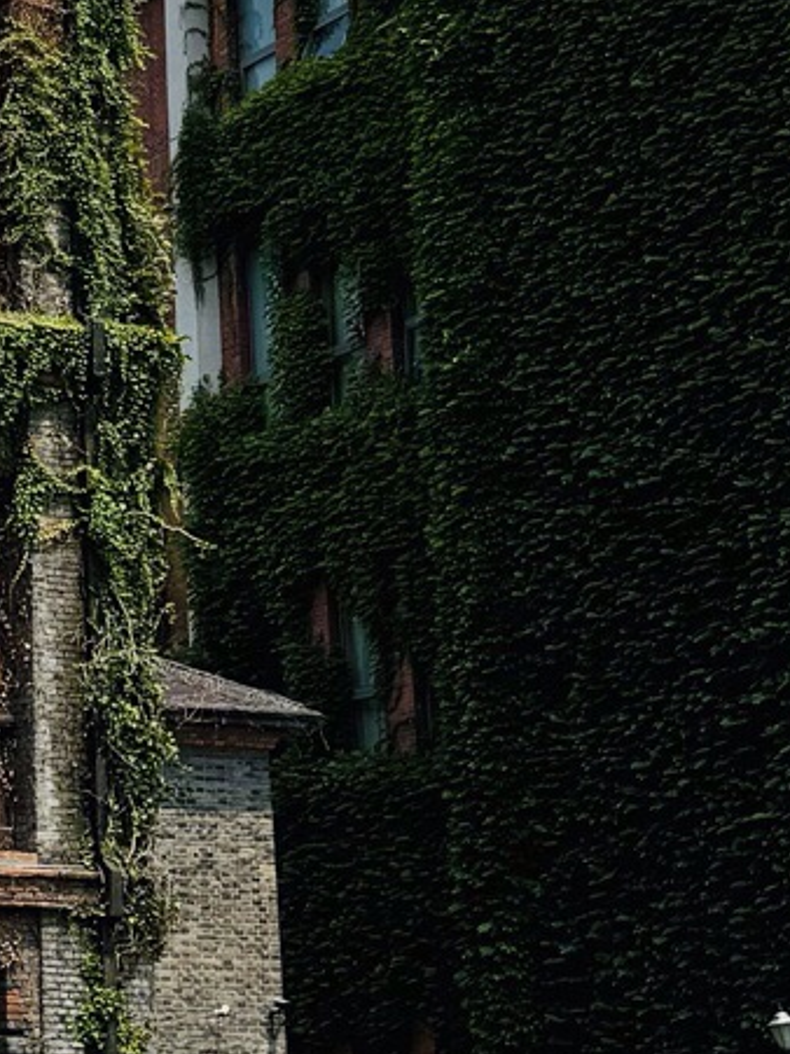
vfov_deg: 18.0
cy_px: 285
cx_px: -456
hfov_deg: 12.8
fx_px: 3318
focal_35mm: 109
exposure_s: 1/5348
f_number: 1.78
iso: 80
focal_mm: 6.76
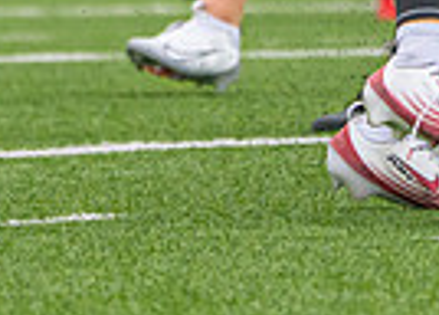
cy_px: -312
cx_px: 710
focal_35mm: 1342
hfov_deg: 1.5
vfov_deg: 1.1
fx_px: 16749
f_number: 5.6
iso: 1250
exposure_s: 1/1600
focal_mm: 241
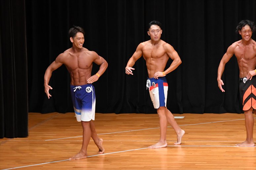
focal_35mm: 255
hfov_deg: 8.1
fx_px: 1812
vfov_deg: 5.4
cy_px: 85
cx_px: 128
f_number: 5.6
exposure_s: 1/400
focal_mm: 170
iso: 5000
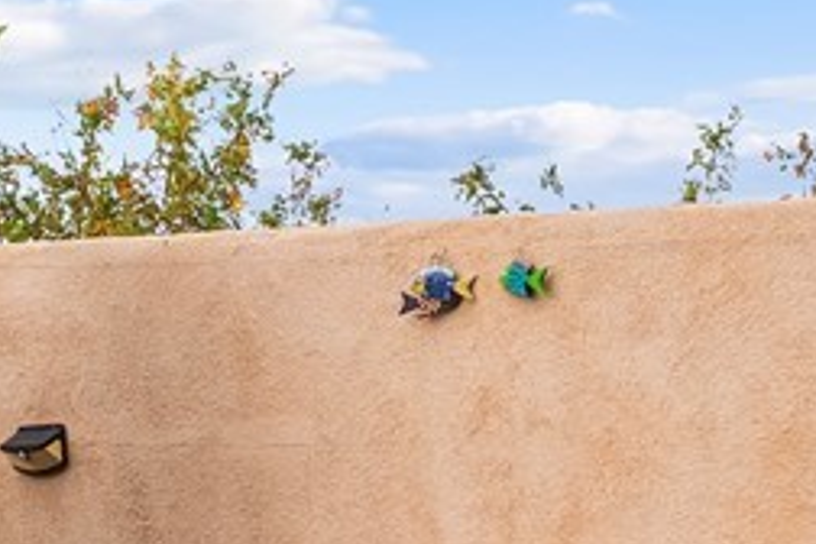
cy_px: 439
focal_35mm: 181
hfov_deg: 10.6
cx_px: -735
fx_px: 4102
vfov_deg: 7.6
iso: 400
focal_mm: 28
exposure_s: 1/8000
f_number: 8
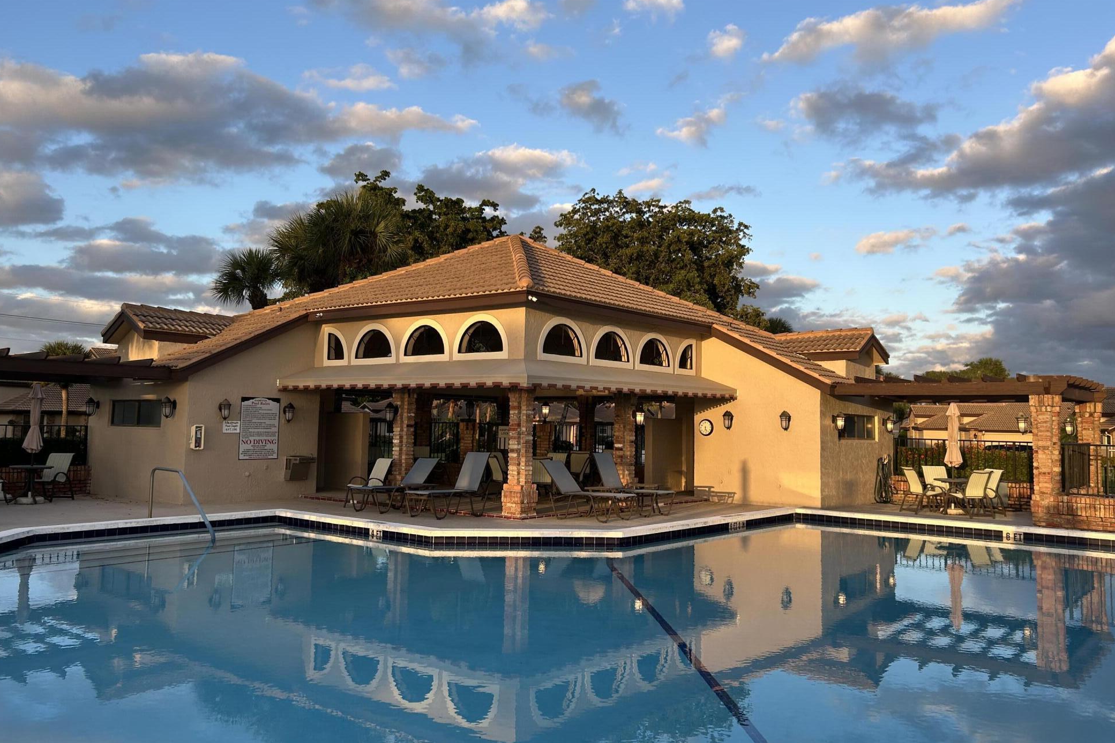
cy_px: 351
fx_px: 867
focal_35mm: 28
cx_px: 562
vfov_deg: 46.4
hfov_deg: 65.5
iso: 50
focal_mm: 5.7
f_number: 1.5
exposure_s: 1/853
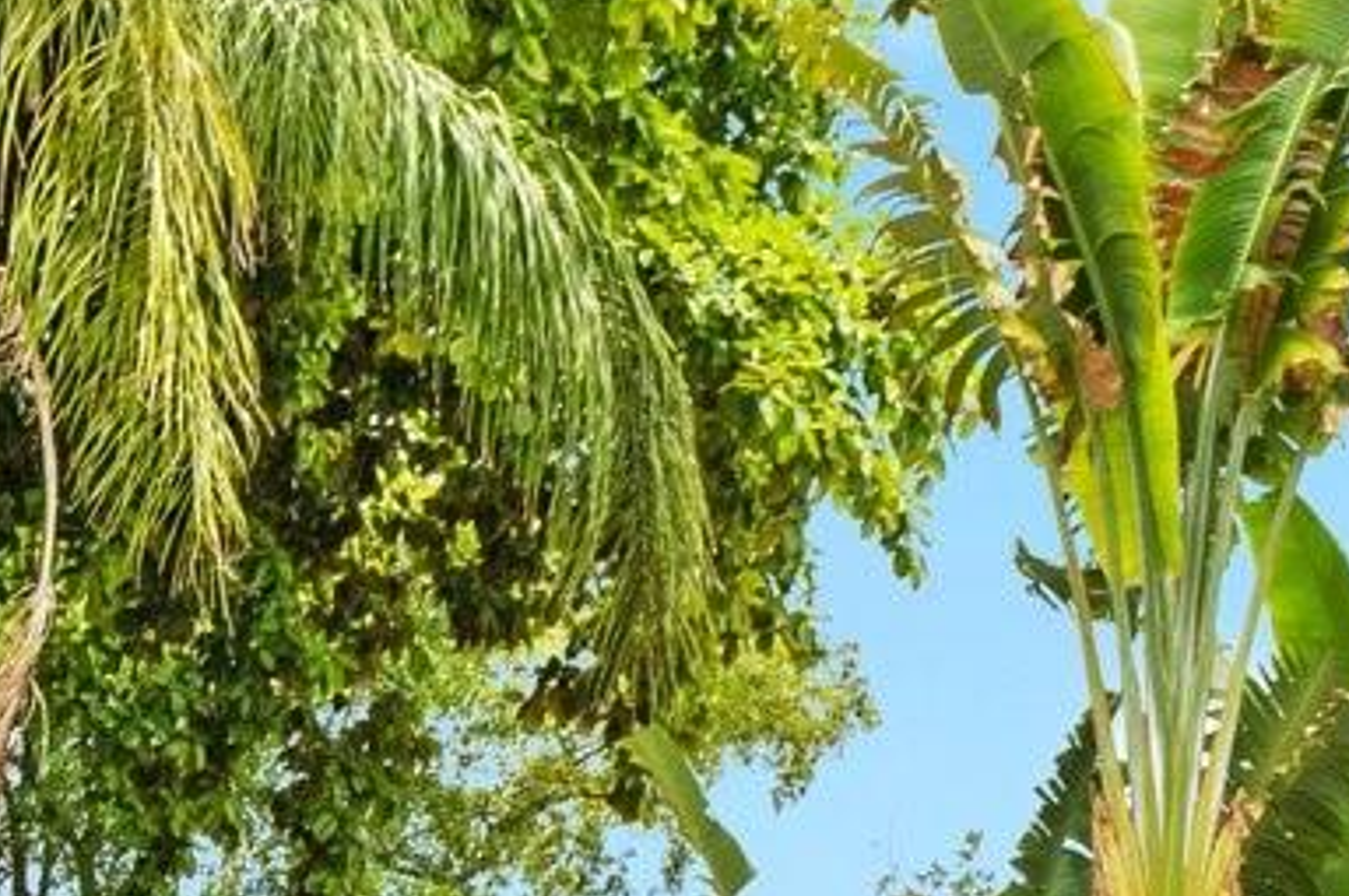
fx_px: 4790
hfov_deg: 16.0
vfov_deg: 9.7
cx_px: 720
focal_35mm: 128
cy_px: 2013
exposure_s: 1/640
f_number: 8
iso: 200
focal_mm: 24
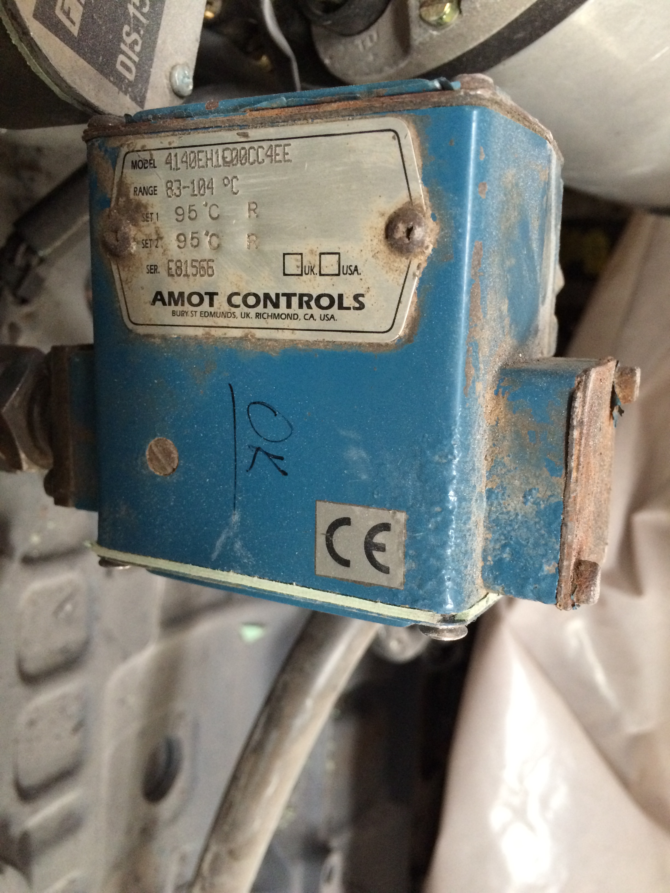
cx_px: 335
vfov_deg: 61.7
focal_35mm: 29
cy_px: 446
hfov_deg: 48.2
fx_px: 748
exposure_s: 1/25
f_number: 2.2
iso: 320
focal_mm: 4.15
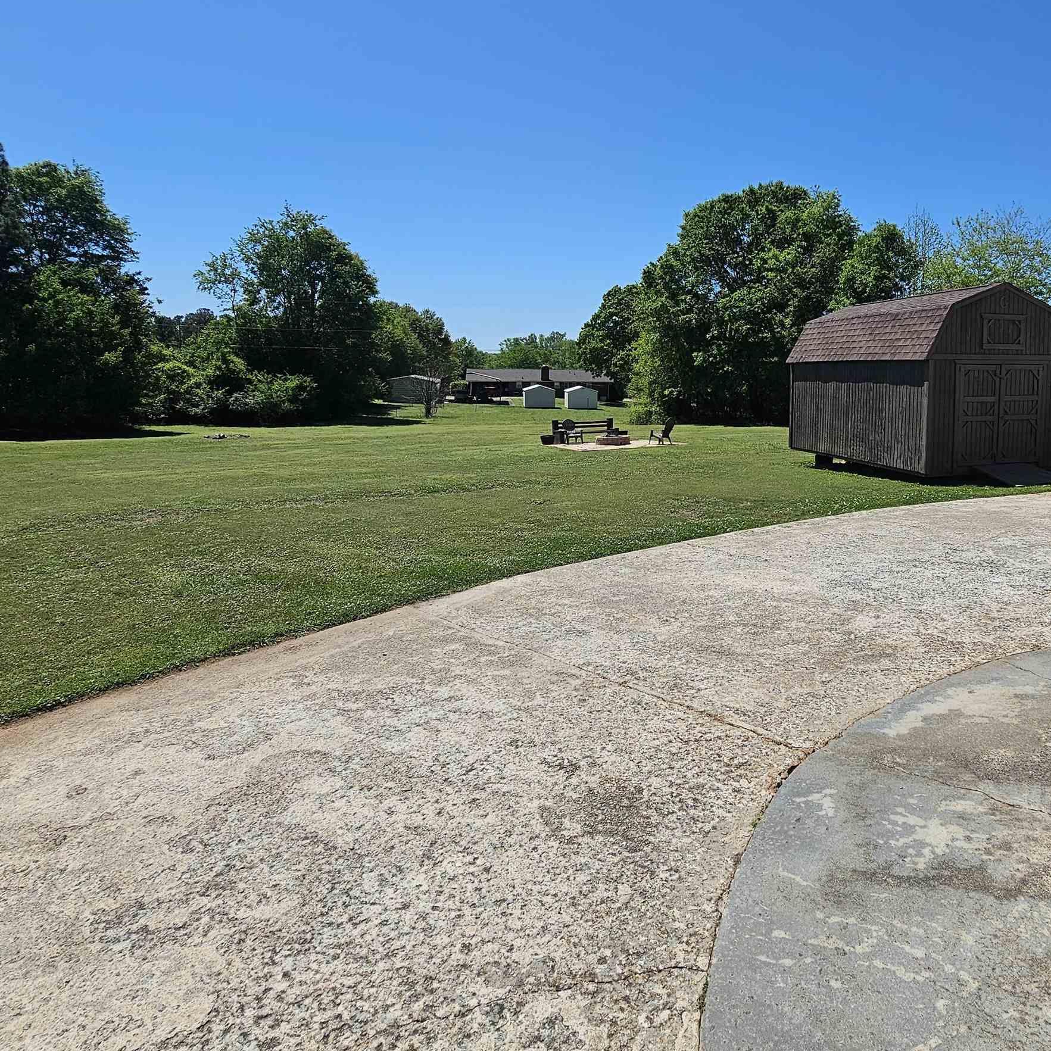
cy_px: 423
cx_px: 686
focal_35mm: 20
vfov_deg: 74.0
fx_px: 687
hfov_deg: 72.9
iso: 50
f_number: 2.2
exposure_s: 1/3956
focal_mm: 2.2
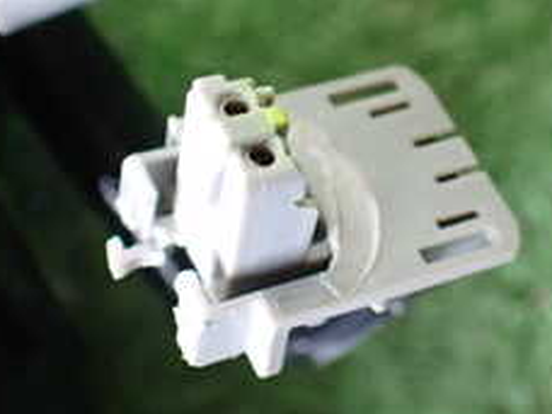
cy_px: 116
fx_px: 1260
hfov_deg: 24.7
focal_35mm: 79
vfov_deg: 18.6
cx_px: 307
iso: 800
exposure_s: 1/50
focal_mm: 5.4
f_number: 2.3
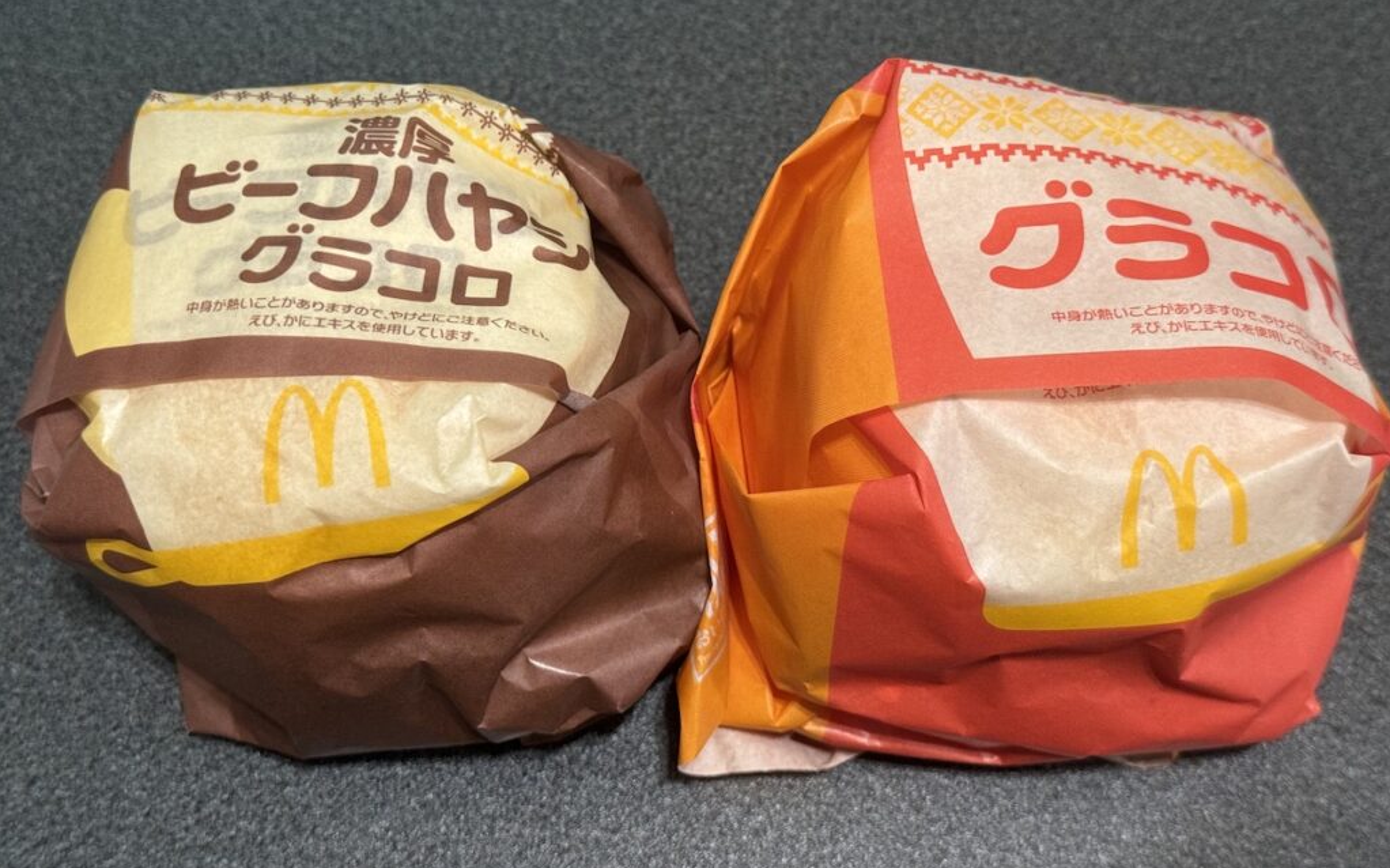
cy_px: 385
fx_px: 1931
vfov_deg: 25.3
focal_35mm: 51
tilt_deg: -65.7
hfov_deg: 39.6
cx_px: 695
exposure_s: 1/33
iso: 200
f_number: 1.78
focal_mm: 6.86
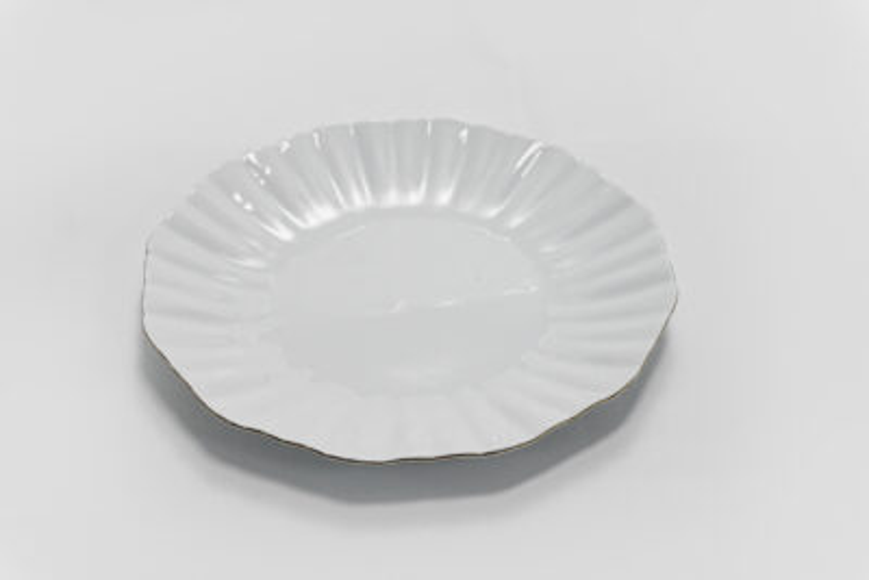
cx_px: 434
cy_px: 290
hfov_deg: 28.8
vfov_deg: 19.5
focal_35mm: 70
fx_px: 1690
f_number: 13
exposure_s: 1/100
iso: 3200
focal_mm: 70
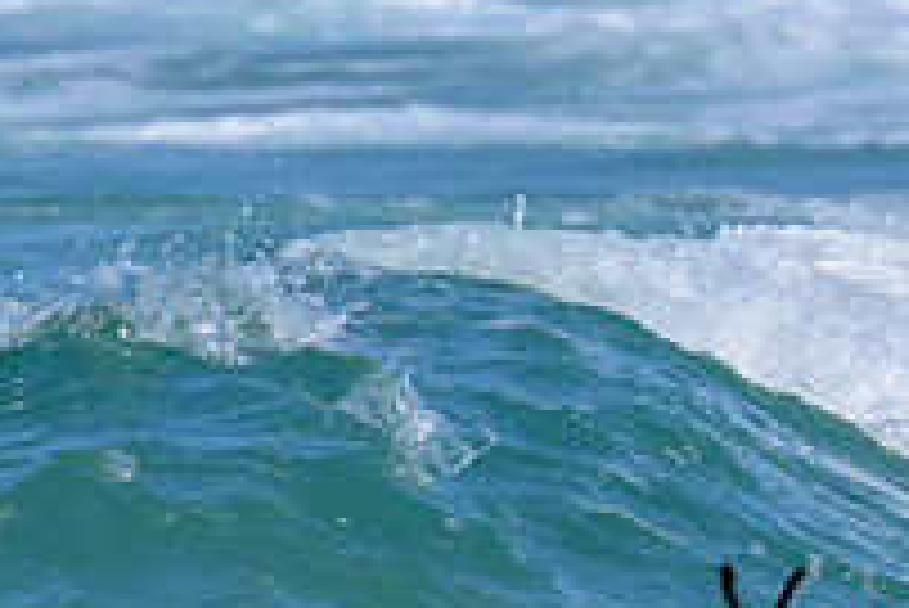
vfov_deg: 0.4
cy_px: 284
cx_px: 1337
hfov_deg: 0.7
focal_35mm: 3117
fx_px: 78758
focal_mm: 800
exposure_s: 1/2000
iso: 640
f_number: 11
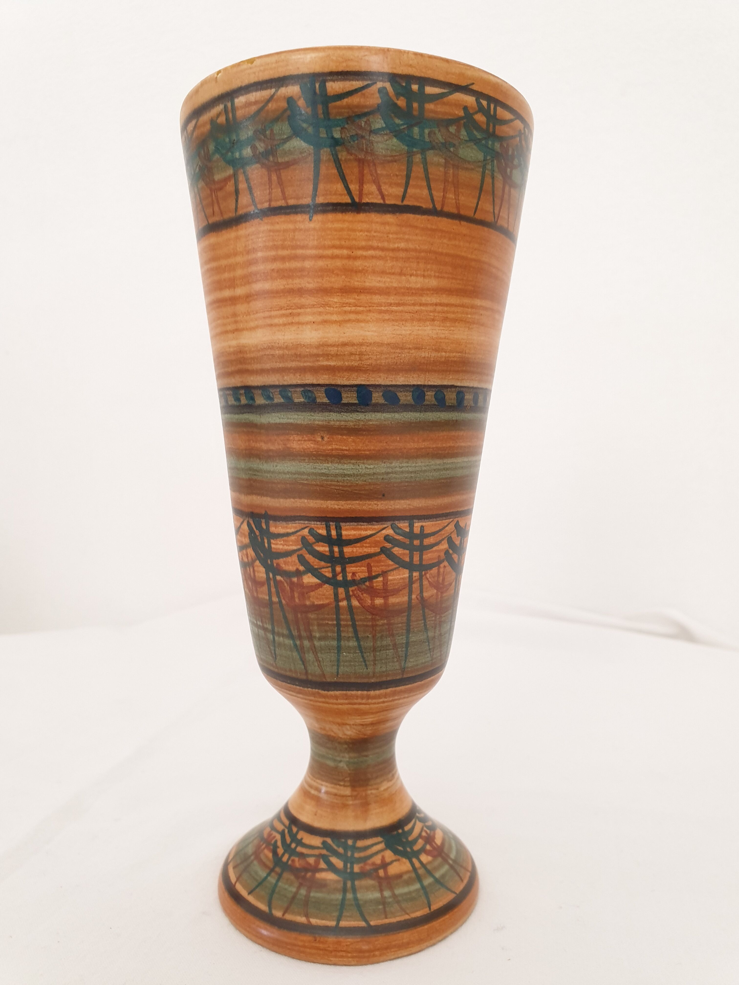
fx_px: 740
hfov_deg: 53.1
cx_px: 370
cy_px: 492
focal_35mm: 26
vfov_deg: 67.3
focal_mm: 4.3
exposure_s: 1/50
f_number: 2.4
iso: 200
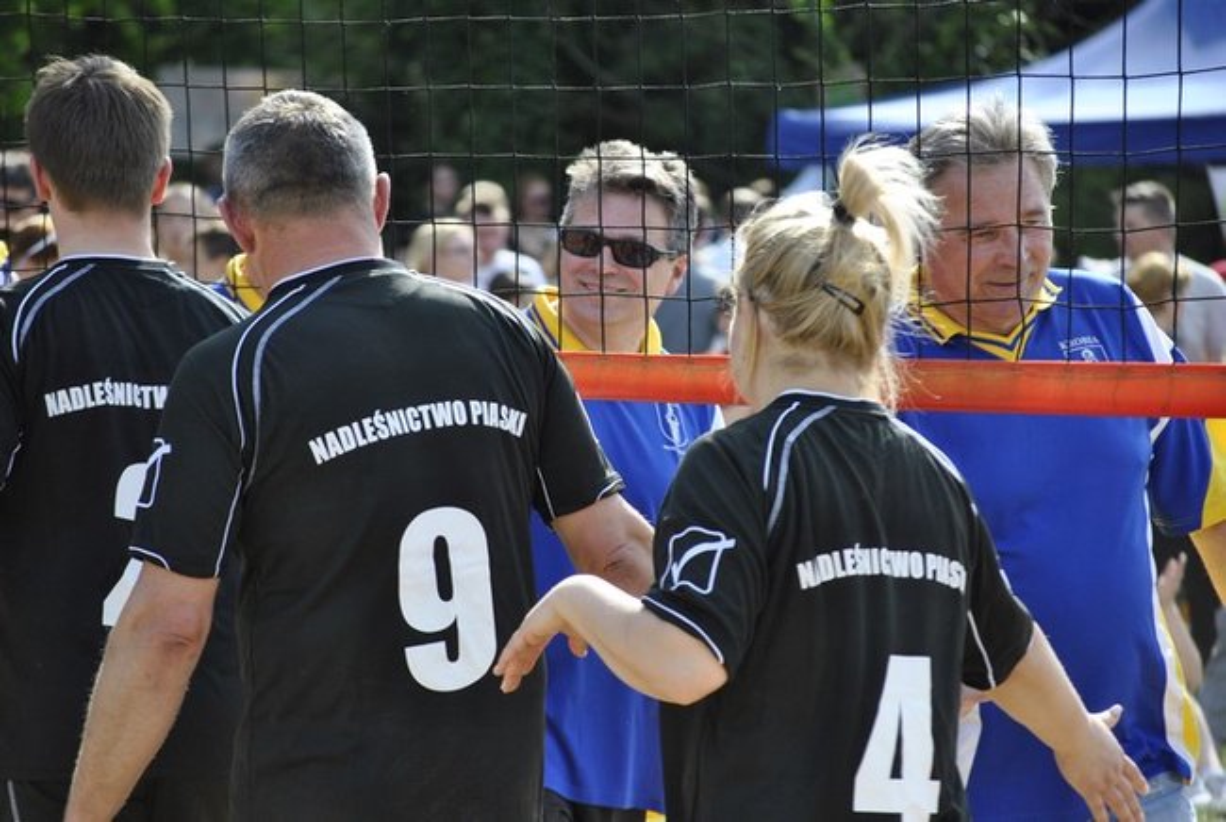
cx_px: 613
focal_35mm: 202
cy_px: 411
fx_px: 6909
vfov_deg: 6.8
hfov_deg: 10.1
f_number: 5
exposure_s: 1/500
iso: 400
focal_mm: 135
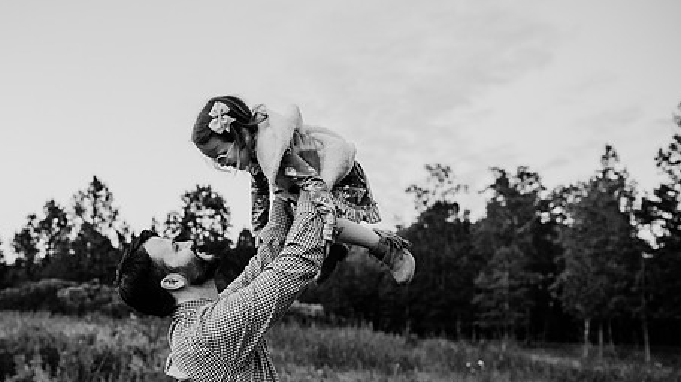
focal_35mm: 32
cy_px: 237
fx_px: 578
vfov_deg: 36.4
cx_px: 249
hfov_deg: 60.1
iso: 500
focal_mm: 24
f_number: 2.8
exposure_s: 1/250
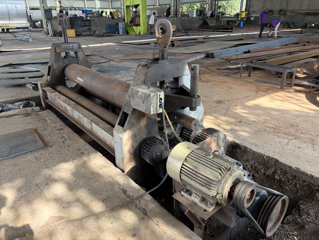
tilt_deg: -22.1
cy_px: 120
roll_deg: +1.1
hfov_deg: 67.3
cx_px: 160
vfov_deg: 53.1
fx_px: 240
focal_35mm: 26
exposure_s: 1/212
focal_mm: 5.96
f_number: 1.6
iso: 80
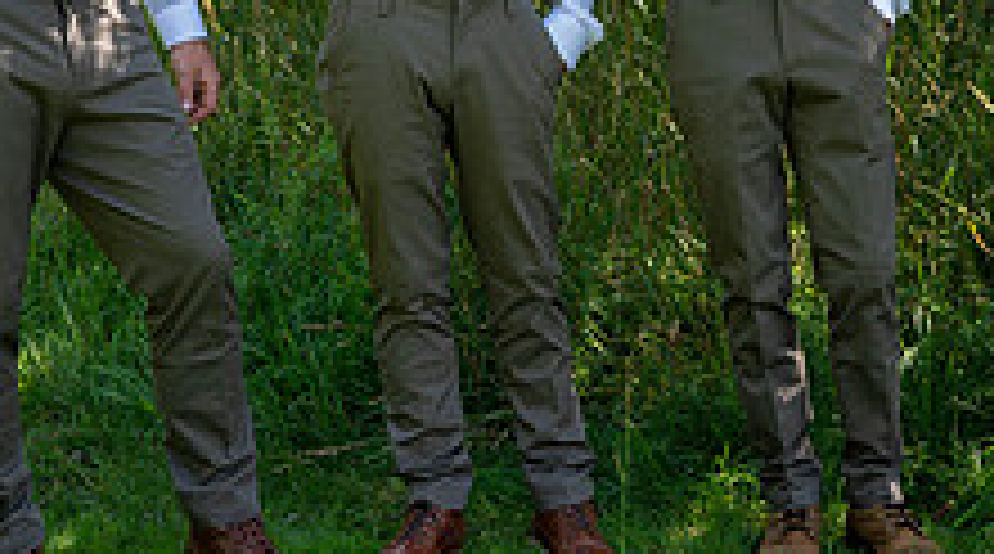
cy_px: 36
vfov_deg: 13.6
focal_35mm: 87
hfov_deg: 23.6
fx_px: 2287
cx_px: 955
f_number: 4.5
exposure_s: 1/250
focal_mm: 28
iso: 200
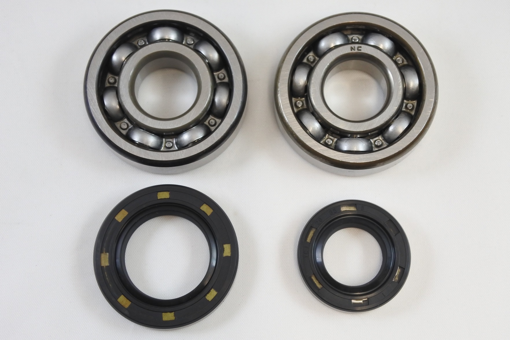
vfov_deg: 24.6
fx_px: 779
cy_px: 170
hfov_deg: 36.2
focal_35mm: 55
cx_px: 255
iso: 560
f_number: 4.8
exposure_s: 1/125
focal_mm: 20.6
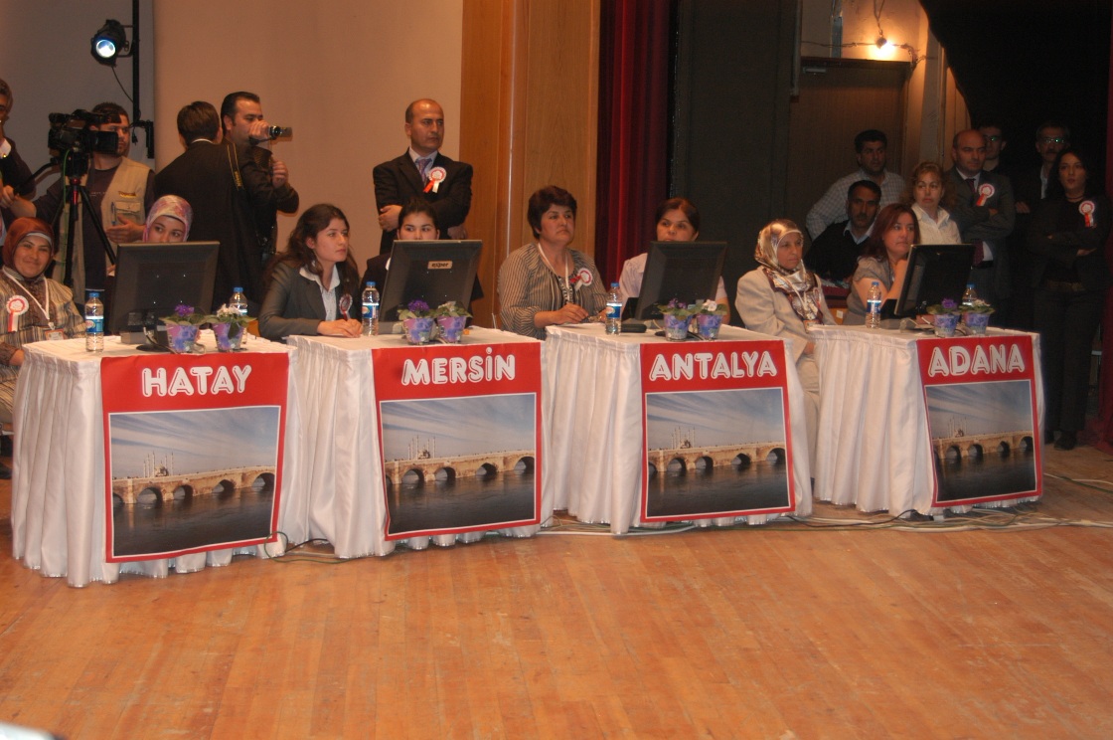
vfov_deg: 25.7
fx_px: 1621
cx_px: 556
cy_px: 370
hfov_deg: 37.9
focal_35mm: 52
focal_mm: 35
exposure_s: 1/60
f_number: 4
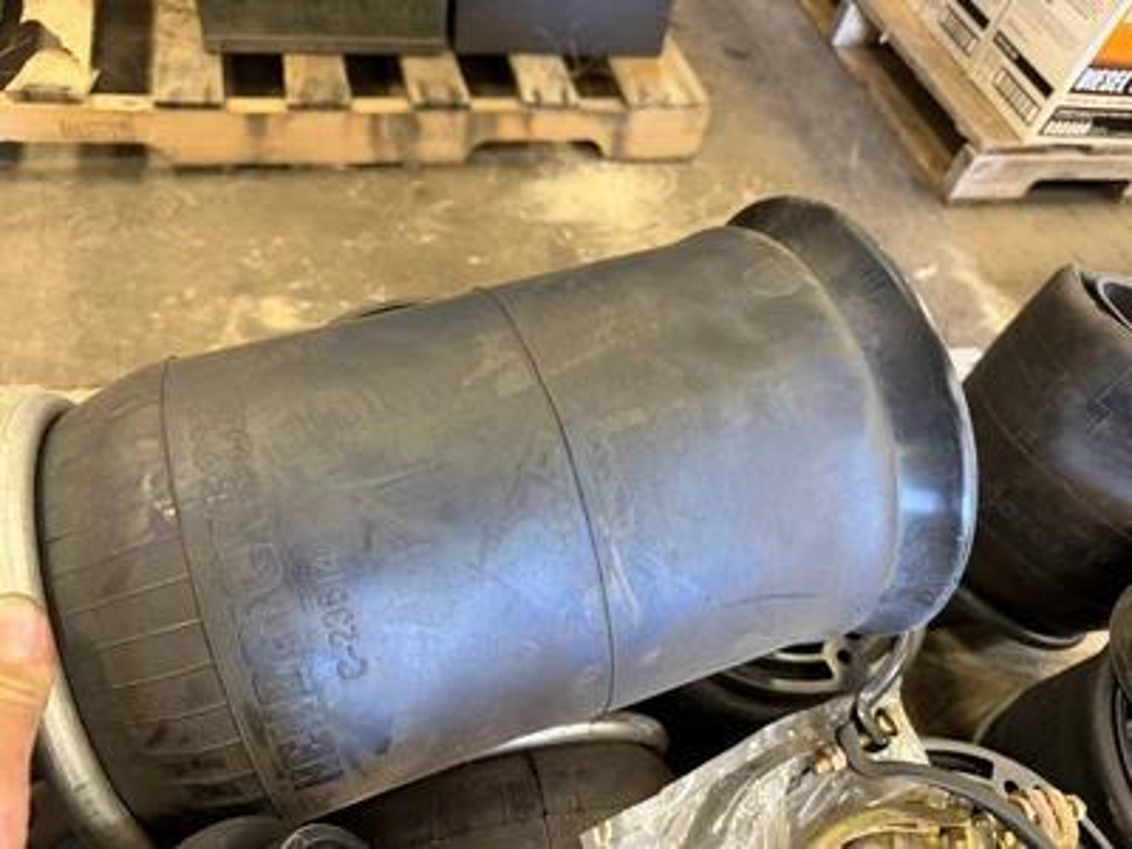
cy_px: 424
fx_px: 785
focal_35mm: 24
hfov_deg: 71.6
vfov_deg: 56.8
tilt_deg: -53.0
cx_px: 566
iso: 250
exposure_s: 1/60
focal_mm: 6.76
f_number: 1.78
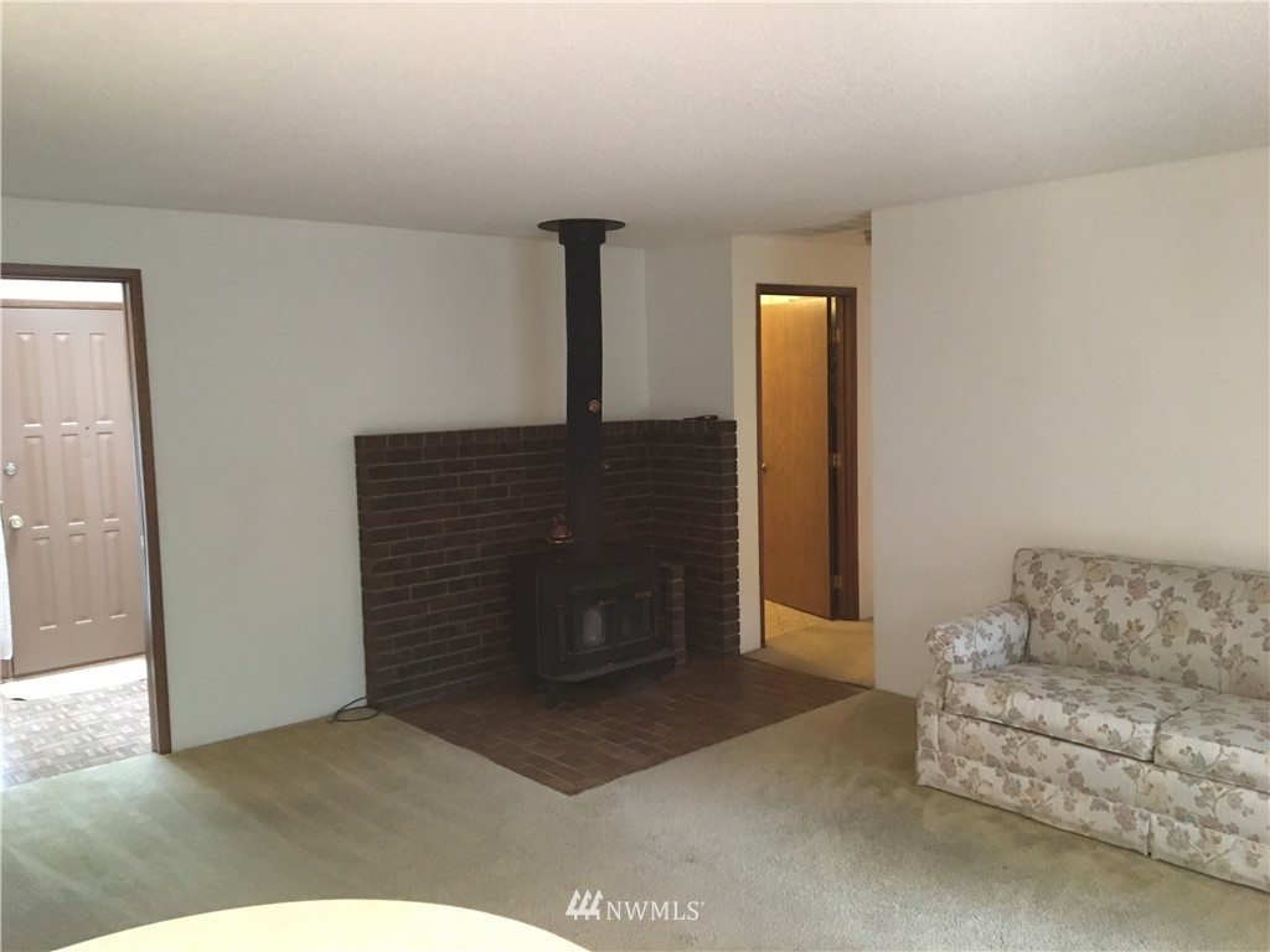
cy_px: 476
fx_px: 1064
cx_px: 635
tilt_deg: -5.1
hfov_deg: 61.7
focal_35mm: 29
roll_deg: +0.4
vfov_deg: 48.2
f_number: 2.2
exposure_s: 1/20
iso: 200
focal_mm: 4.15
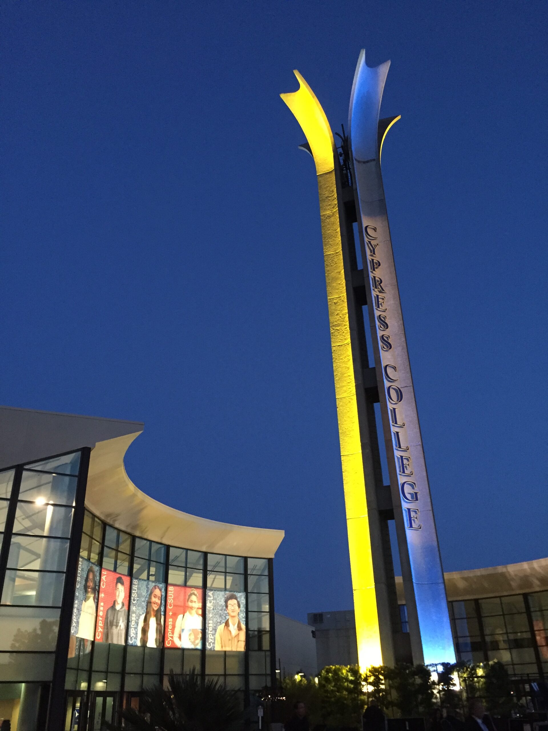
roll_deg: +2.0
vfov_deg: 61.7
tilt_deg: +28.1
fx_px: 612
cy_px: 366
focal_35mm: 29
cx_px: 274
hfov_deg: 48.2
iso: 250
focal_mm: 4.15
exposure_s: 1/17
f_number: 2.2
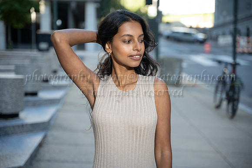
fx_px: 476
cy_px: 84
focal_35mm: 68
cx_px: 126
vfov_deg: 20.0
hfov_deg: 29.6
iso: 400
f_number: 2.8
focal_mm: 68
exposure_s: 1/500
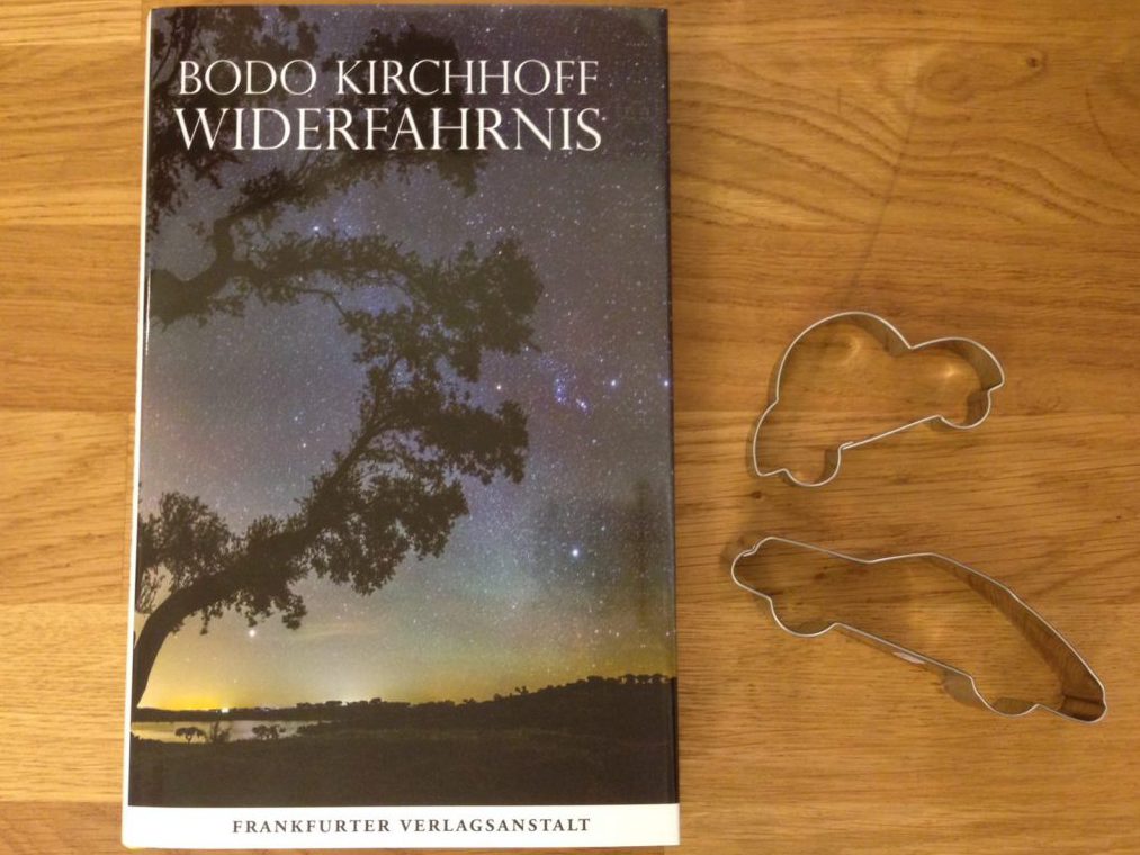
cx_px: 570
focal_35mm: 33
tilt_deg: -85.4
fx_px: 1087
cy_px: 428
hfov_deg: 55.3
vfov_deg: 43.0
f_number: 2.4
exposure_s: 1/20
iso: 200
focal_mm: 4.12
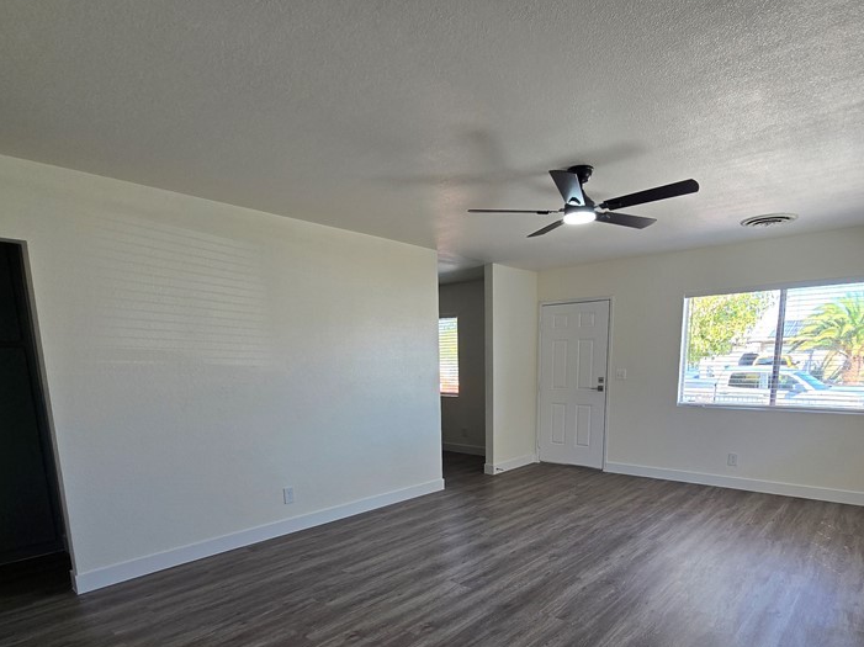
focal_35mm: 19
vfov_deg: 65.9
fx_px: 474
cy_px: 455
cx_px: 470
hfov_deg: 84.5
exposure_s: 1/120
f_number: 2.2
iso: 80
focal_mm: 2.2
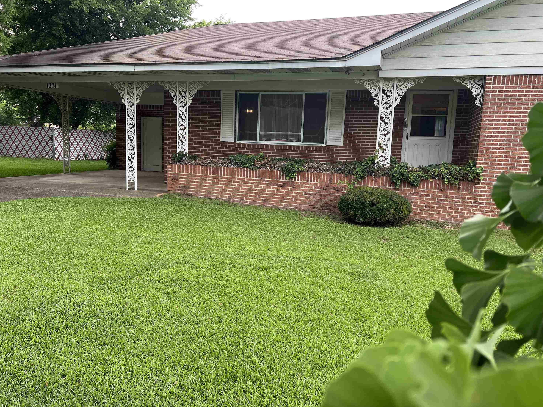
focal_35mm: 27
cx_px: 263
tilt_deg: -7.9
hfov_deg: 65.3
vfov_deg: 51.4
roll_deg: -2.1
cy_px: 201
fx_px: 424
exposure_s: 1/177
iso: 40
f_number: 1.5
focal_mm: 5.7
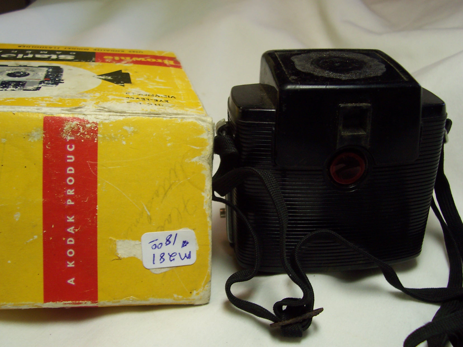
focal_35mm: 37
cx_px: 232
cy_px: 174
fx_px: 495
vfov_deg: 38.7
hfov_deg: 50.1
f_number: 2.8
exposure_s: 1/45
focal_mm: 5.6
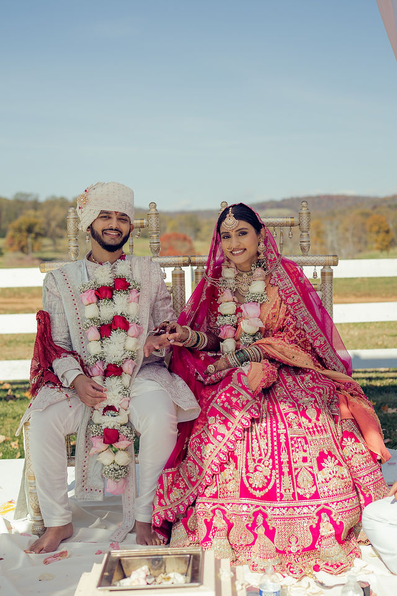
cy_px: 298
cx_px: 198
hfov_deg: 26.0
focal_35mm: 52
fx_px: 860
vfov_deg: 38.2
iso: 50
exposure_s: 1/2000
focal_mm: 35
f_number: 2
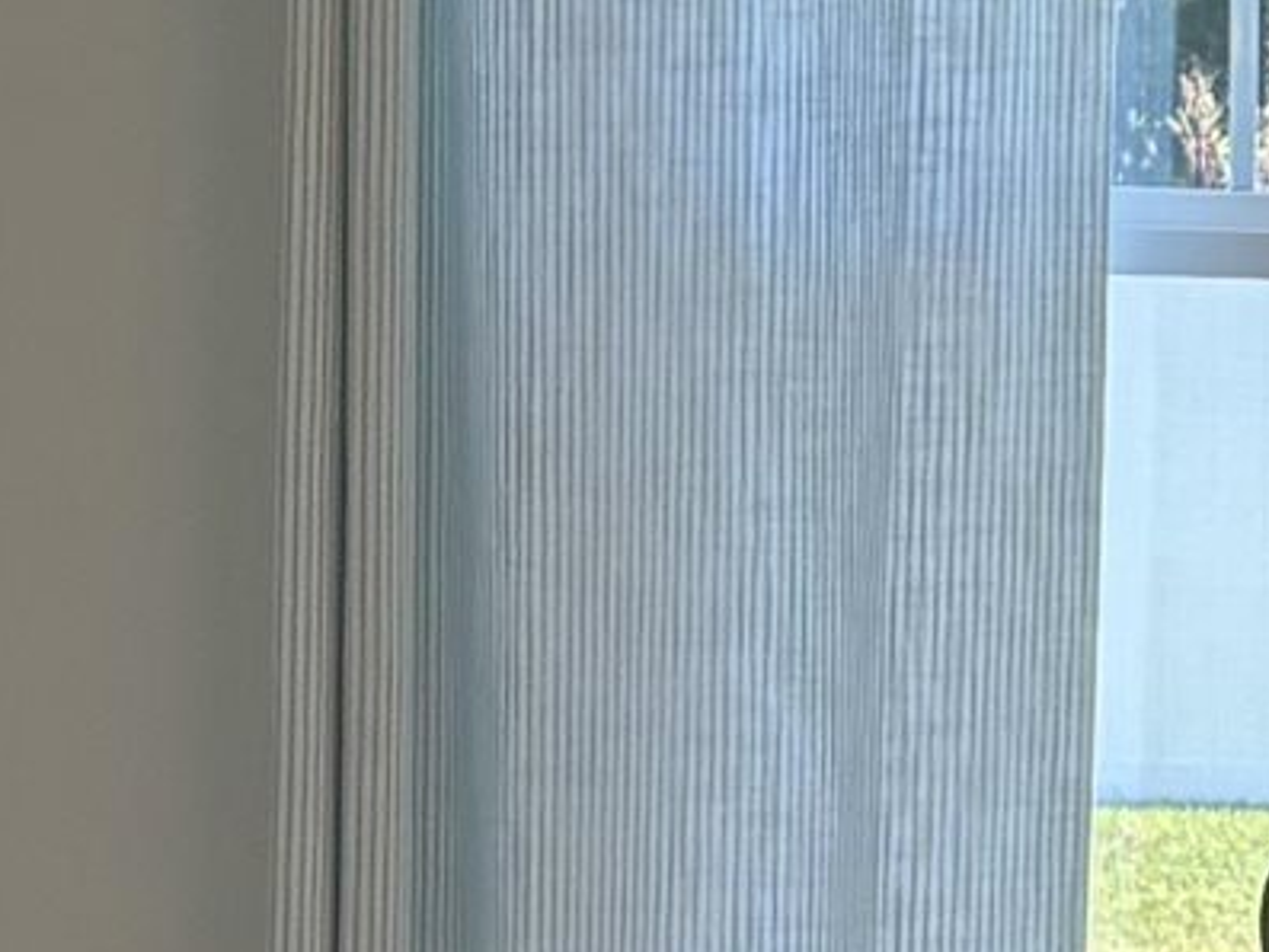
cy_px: 939
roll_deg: -1.7
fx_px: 7371
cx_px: 2055
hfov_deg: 9.5
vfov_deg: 7.4
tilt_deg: -5.9
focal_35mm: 201
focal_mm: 5.96
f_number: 1.6
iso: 64
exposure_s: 1/245
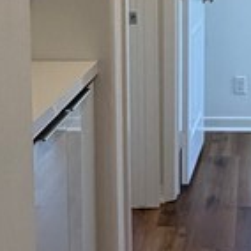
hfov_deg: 19.0
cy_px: 4
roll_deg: +0.0
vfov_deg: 19.0
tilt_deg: -5.7
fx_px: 730
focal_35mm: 89
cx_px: 244
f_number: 2.2
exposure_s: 1/120
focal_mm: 2.22
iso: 200
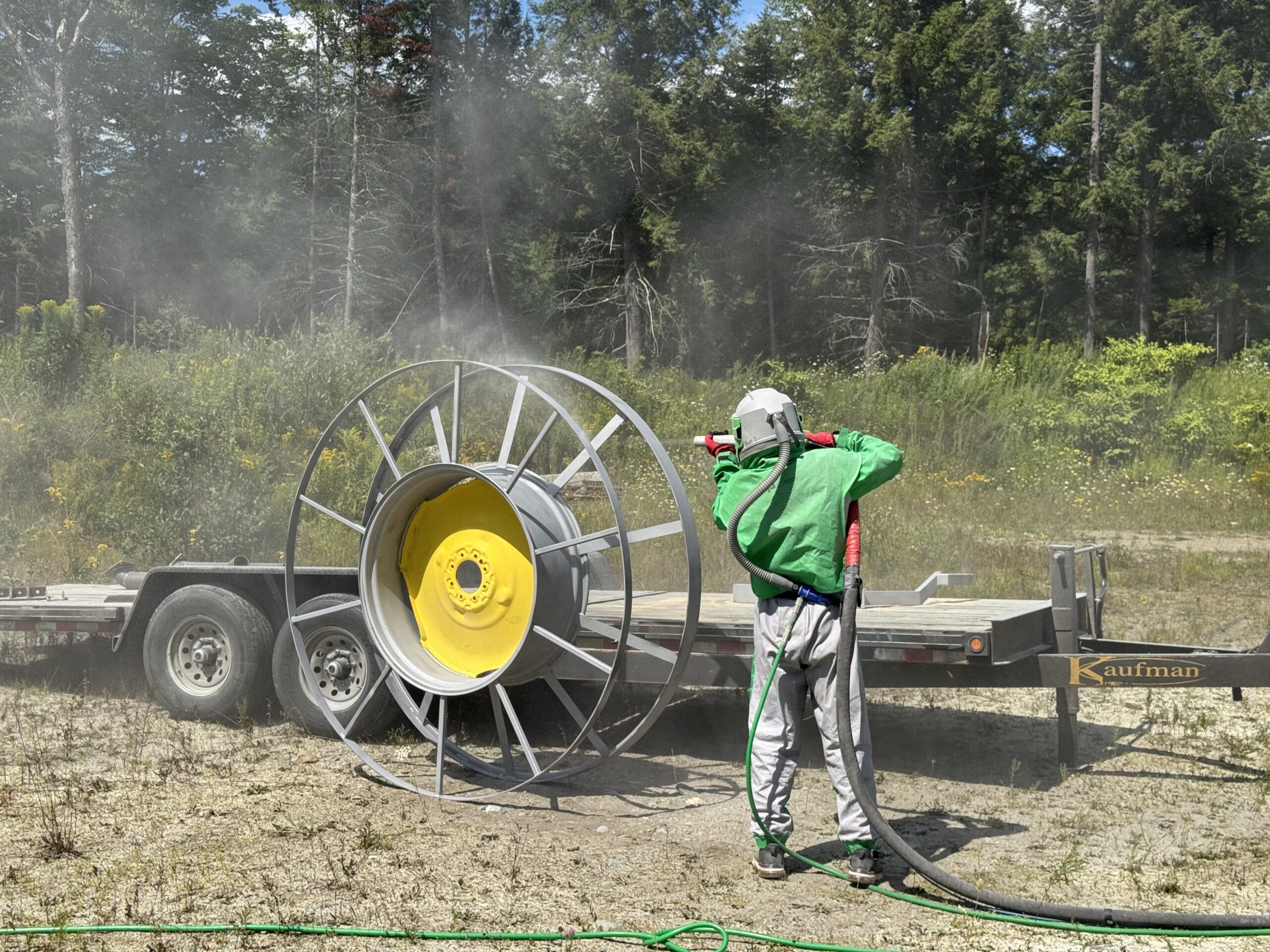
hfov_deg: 39.7
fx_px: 1761
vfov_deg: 30.3
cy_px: 476
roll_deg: -1.6
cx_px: 635
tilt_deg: -1.8
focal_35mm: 48
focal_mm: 6.76
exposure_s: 1/4975
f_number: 1.78
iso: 64
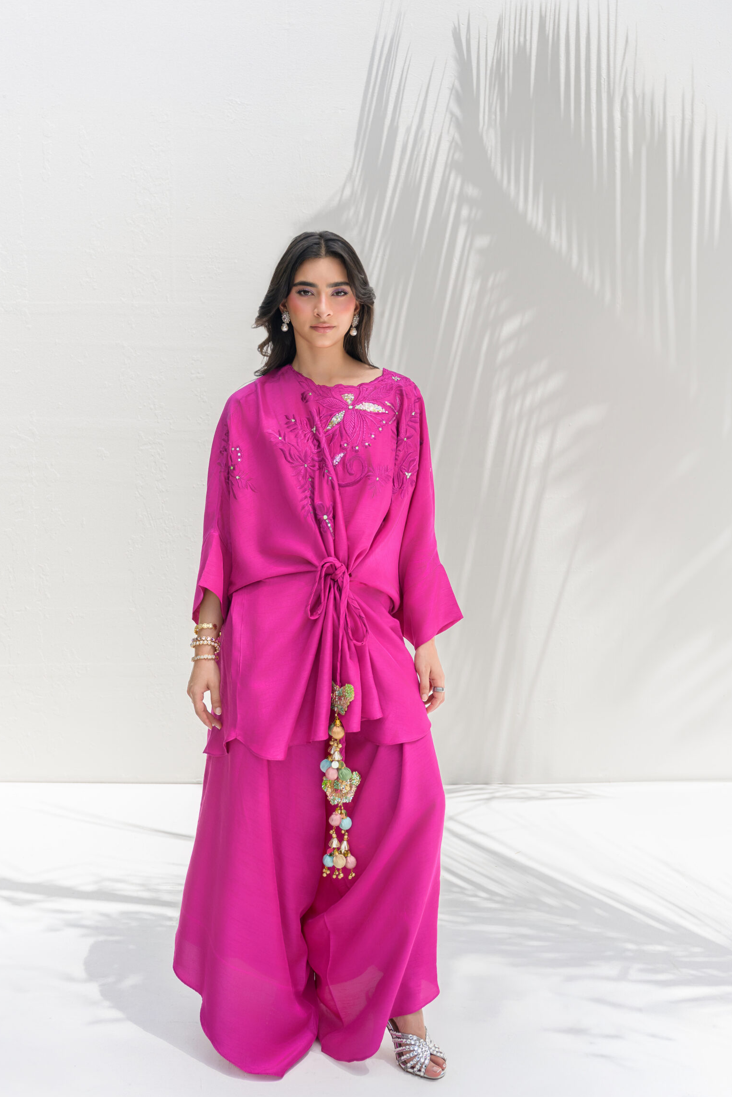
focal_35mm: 39
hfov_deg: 34.2
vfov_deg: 49.5
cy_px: 518
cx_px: 359
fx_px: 1189
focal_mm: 35
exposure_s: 1/1000
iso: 100
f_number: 4
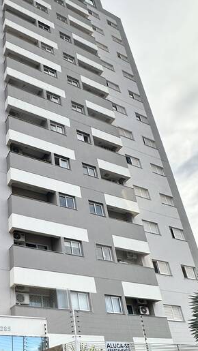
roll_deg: +1.9
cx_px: 21
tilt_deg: +26.7
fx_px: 298
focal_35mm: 32
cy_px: 258
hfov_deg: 34.7
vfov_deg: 58.2
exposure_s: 1/972
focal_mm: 2.22
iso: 40
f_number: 2.2
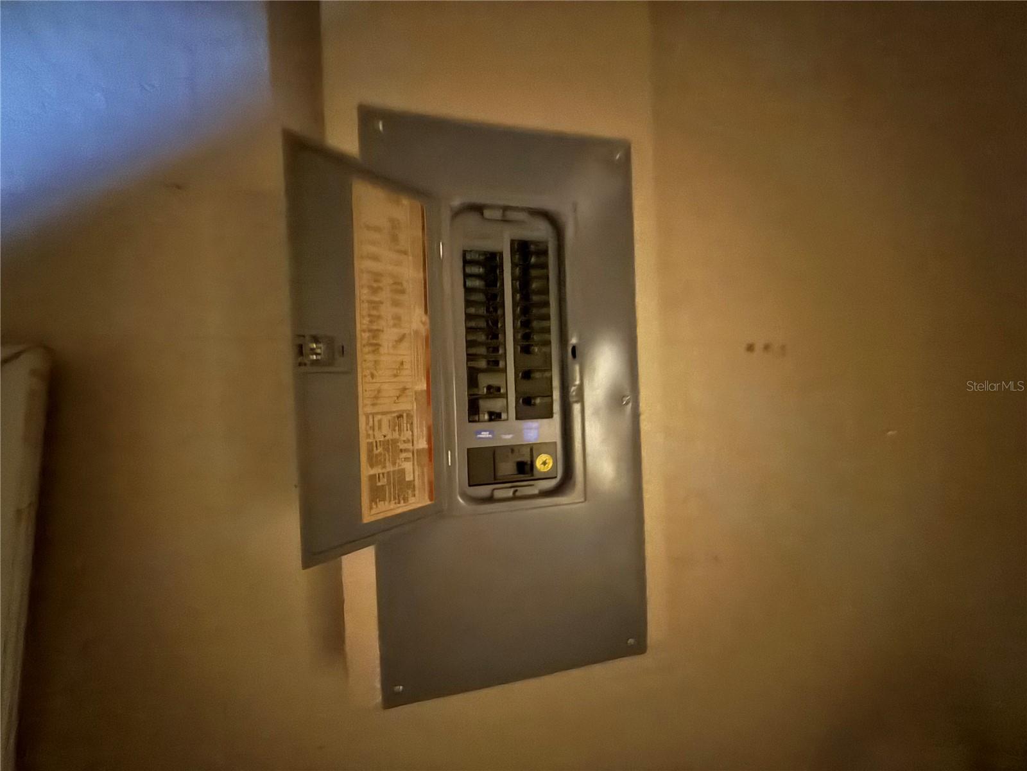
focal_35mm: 14
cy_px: 386
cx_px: 514
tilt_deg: -1.2
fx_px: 415
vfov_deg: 85.7
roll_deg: +1.4
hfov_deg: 102.1
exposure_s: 1/4
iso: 1600
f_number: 2.2
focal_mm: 2.22
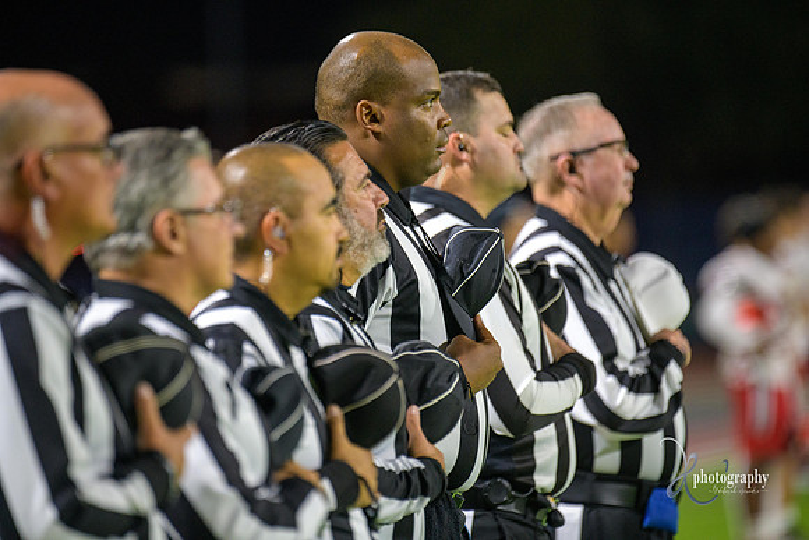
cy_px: 270
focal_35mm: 300
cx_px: 404
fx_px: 6743
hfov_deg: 6.9
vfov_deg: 4.6
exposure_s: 1/250
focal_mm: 300
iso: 1250
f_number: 2.8
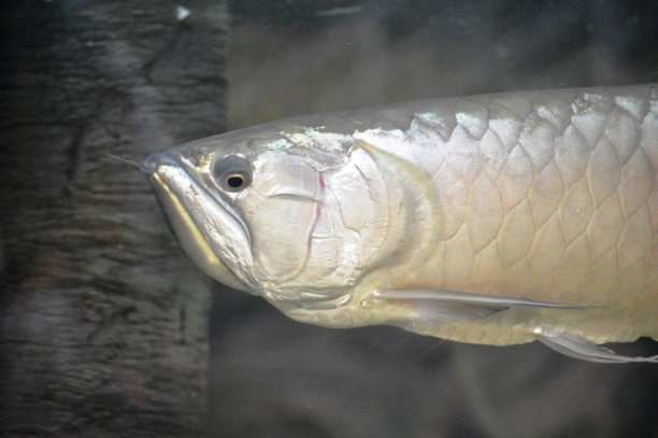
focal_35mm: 123
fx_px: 2246
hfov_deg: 16.7
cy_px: 219
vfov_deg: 11.1
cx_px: 329
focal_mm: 82
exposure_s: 1/60
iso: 3200
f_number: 4.2
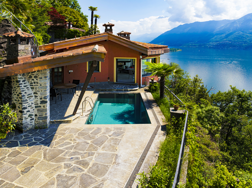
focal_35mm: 24
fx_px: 175
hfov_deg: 71.6
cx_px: 126
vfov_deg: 56.8
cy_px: 94
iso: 140
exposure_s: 1/2500
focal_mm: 12.29
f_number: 2.8
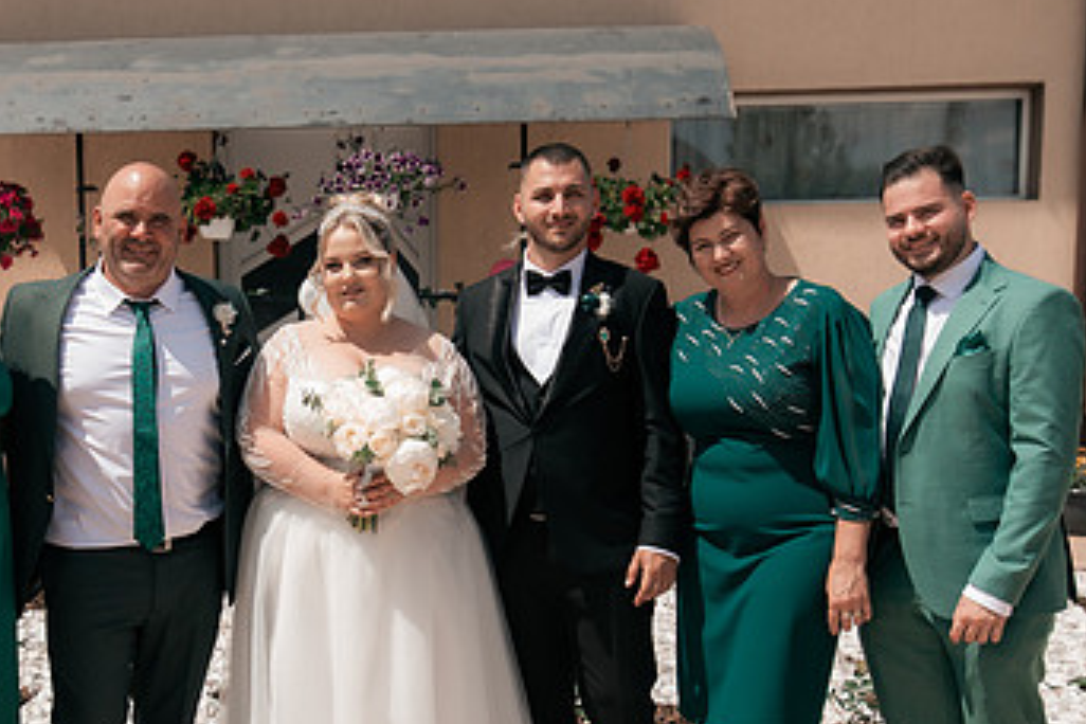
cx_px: 356
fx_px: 1478
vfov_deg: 27.3
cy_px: 487
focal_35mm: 49
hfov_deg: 39.8
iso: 320
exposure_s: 1/3200
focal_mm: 27
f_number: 4
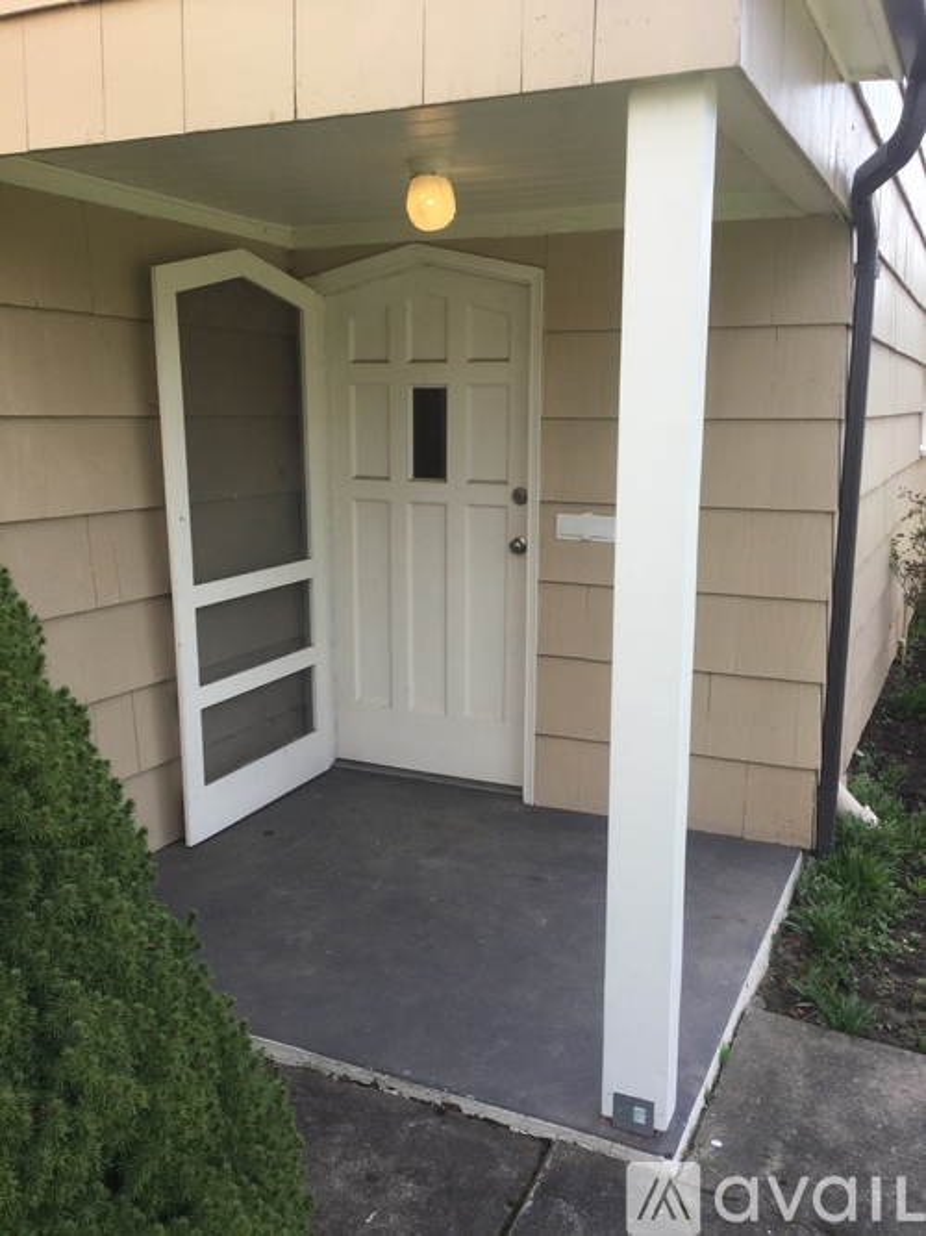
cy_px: 618
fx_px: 1106
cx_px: 463
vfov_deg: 58.4
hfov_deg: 45.4
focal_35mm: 31
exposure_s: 1/463
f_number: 2.4
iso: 25
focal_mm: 3.3
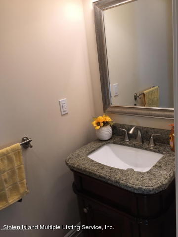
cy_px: 118
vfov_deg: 61.7
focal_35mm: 29
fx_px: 199
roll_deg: +7.0
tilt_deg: -15.1
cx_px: 89
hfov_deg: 48.2
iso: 50
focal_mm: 4.15
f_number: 2.2
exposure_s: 1/120
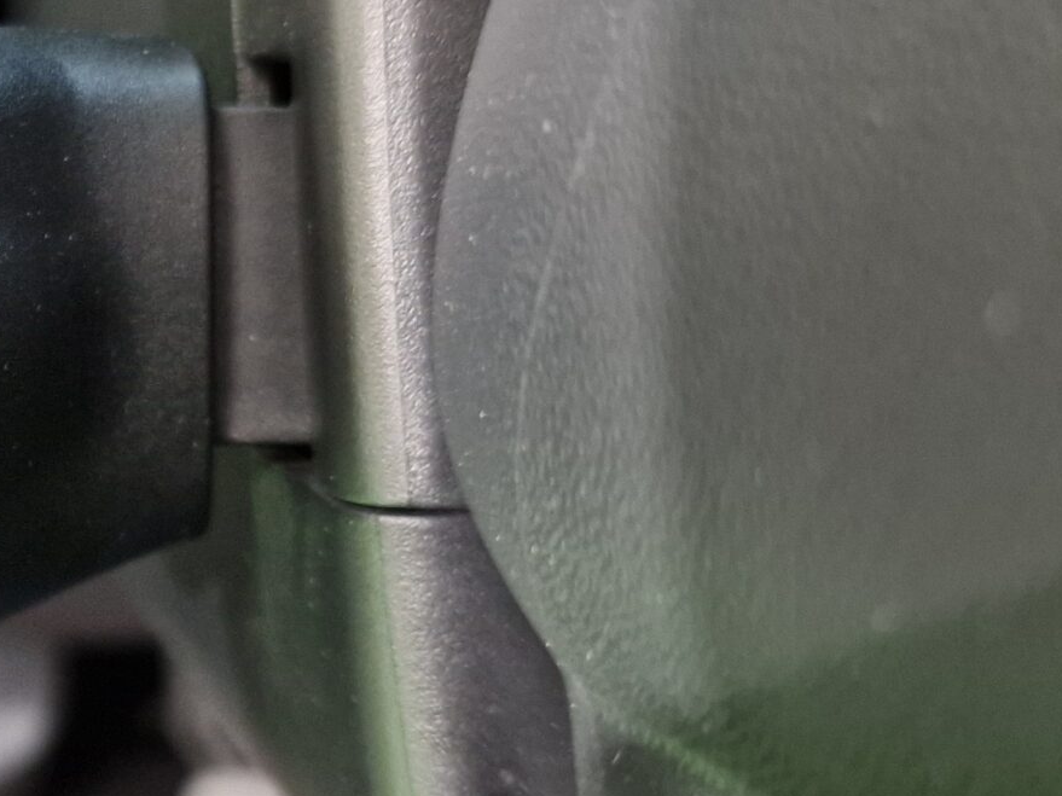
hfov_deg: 25.3
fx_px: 2055
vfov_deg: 21.9
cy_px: 473
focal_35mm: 67
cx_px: -285
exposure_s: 1/17
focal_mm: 6.4
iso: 500
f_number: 1.8
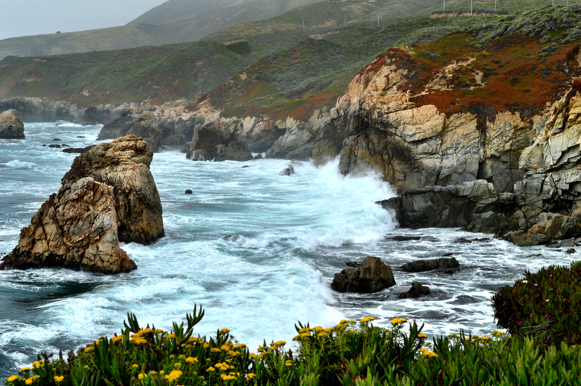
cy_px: 193
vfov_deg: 25.0
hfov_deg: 36.9
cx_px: 290
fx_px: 871
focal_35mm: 54
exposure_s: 1/320
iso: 100
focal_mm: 36
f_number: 9
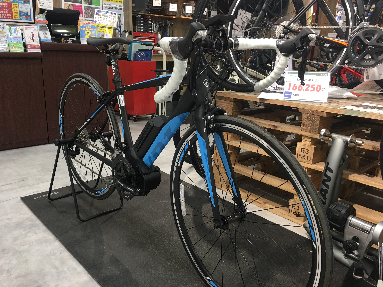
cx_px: 192
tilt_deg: -15.2
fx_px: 321
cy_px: 144
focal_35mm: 29
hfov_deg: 61.7
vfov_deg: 48.2
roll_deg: -1.7
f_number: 2.2
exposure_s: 1/30
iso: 40
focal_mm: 4.15
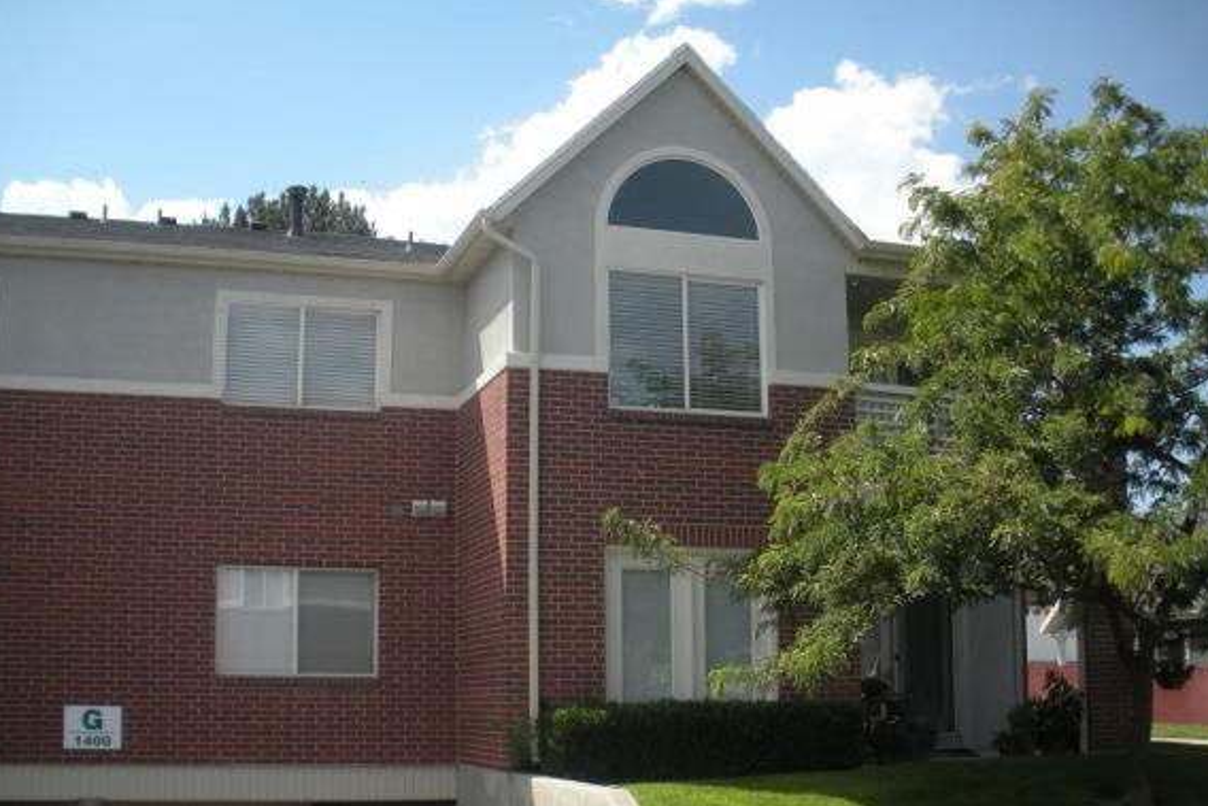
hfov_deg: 47.4
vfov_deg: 32.5
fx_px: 1376
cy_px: 504
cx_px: 589
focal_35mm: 41
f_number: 3.5
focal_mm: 6.3
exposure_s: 1/595
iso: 64
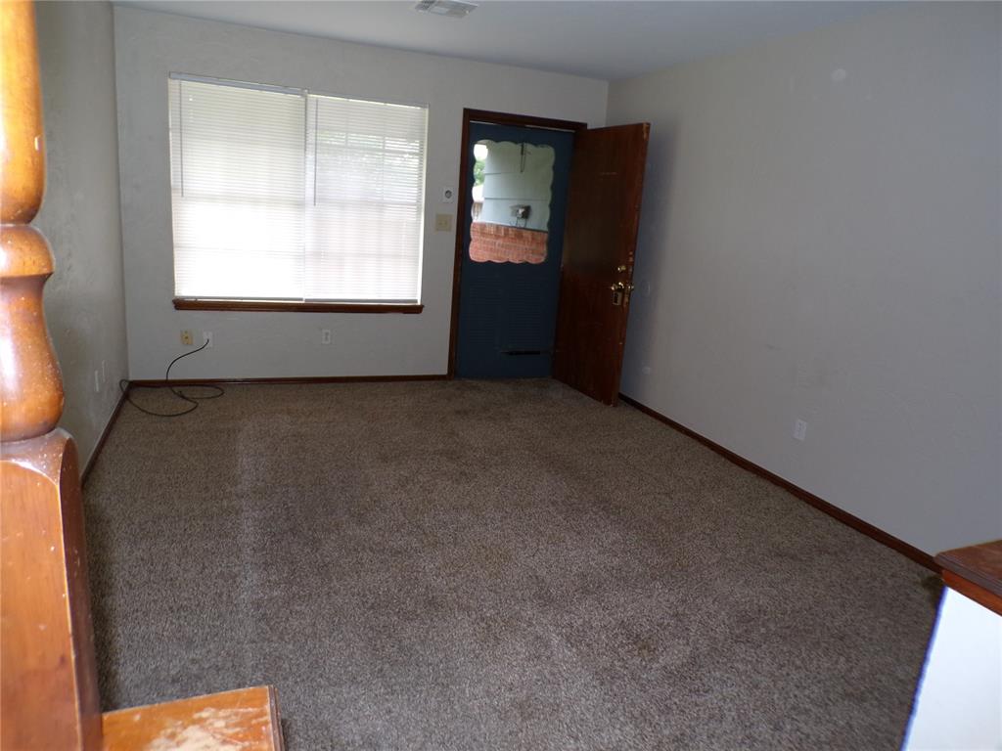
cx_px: 501
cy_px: 376
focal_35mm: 24
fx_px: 695
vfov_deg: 56.8
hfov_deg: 71.6
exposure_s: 1/20
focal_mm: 4.3
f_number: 3
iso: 200
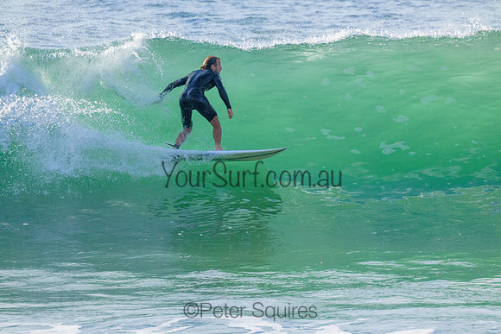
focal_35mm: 800
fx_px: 11135
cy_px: 167
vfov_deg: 1.7
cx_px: 250
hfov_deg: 2.6
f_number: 11
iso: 1800
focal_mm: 800
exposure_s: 1/2000
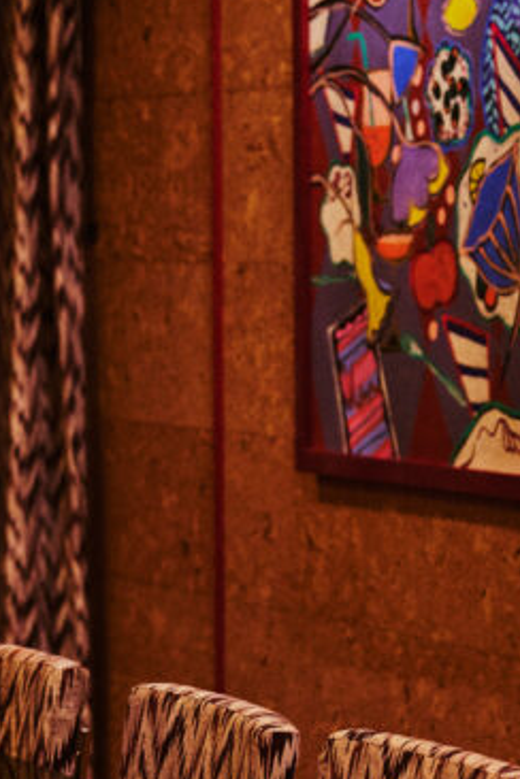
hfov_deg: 7.0
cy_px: 670
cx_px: -14
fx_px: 4246
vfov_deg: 10.4
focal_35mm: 196
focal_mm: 70
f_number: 3.2
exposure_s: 1/50
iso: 1600
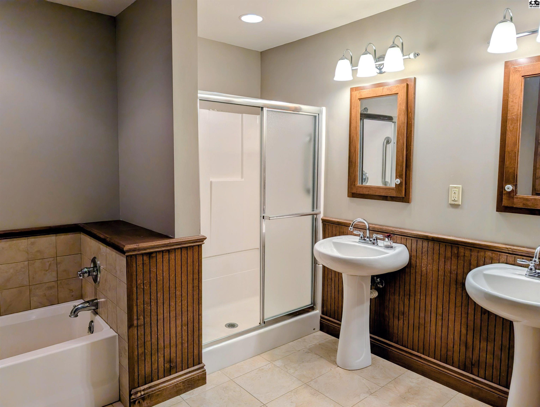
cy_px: 204
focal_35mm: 24
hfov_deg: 71.5
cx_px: 270
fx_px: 375
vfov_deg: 56.9
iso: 27
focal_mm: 6.9
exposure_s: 1/40
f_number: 1.68
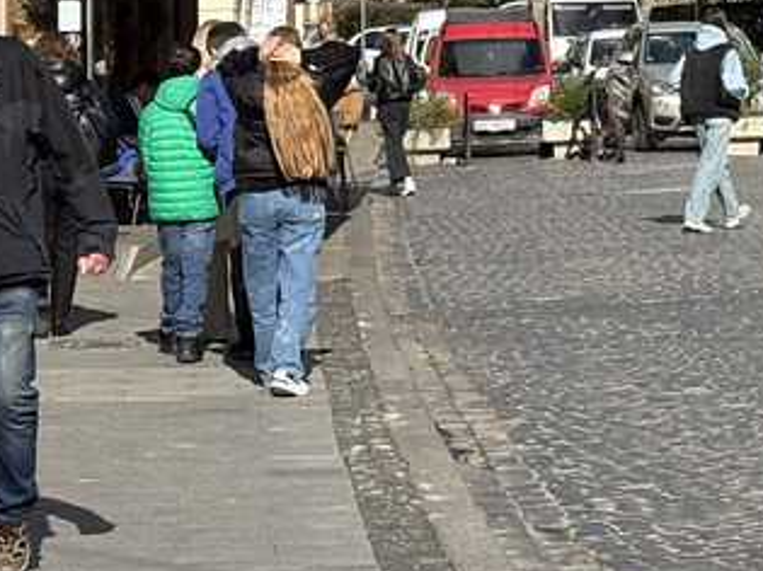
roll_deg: +0.5
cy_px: -283
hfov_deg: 9.9
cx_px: 700
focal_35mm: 198
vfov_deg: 7.4
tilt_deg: +4.2
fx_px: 4363
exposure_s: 1/3448
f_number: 1.6
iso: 32
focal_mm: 5.96
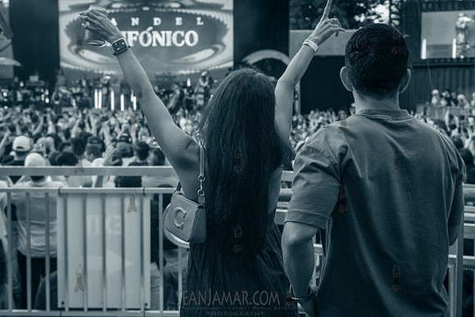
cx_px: 238
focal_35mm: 59
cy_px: 158
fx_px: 780
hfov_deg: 33.9
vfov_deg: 23.0
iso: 2500
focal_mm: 55
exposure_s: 1/500
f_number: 5.6
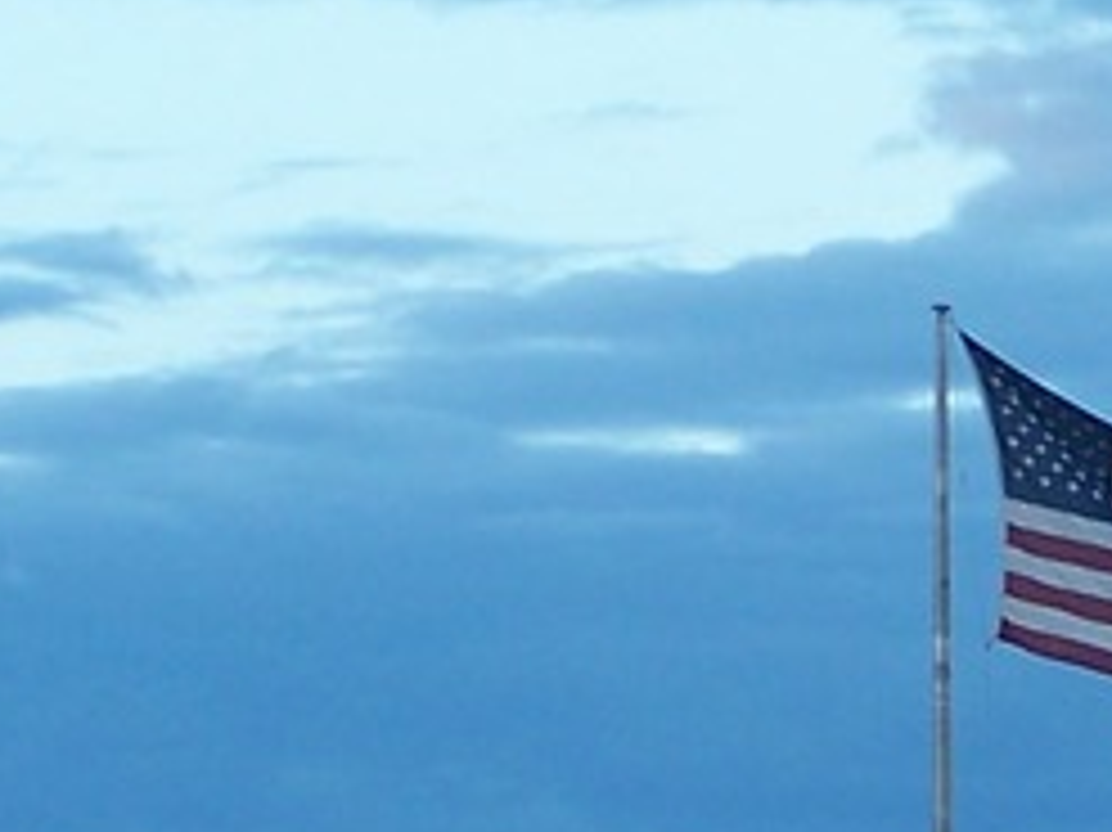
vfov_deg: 3.1
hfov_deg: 4.1
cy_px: 1221
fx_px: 15348
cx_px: 1805
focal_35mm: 478
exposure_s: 1/60
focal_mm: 21.2
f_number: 3.2
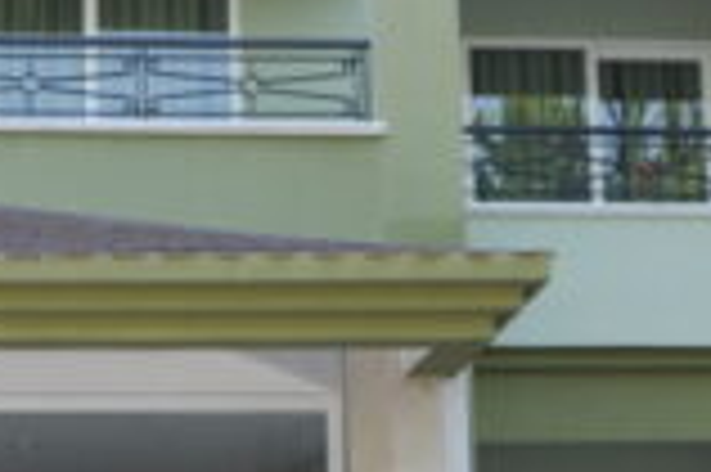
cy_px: 169
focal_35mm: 137
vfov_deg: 10.0
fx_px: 2703
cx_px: 184
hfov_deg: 14.9
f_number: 6.3
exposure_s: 1/200
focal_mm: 18
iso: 200
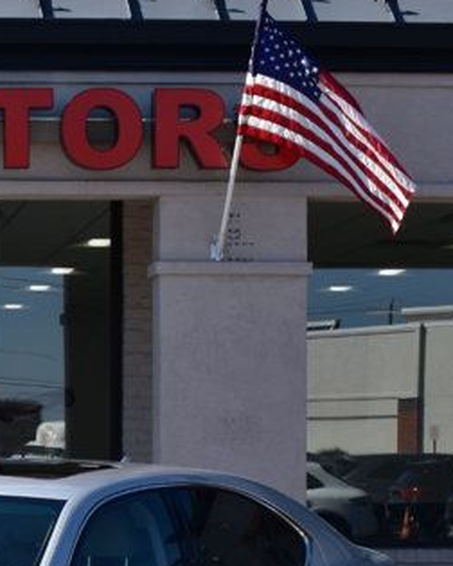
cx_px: -111
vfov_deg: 14.8
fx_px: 2145
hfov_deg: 11.8
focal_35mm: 128
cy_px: 528
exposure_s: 1/500
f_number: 11
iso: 360
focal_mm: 28
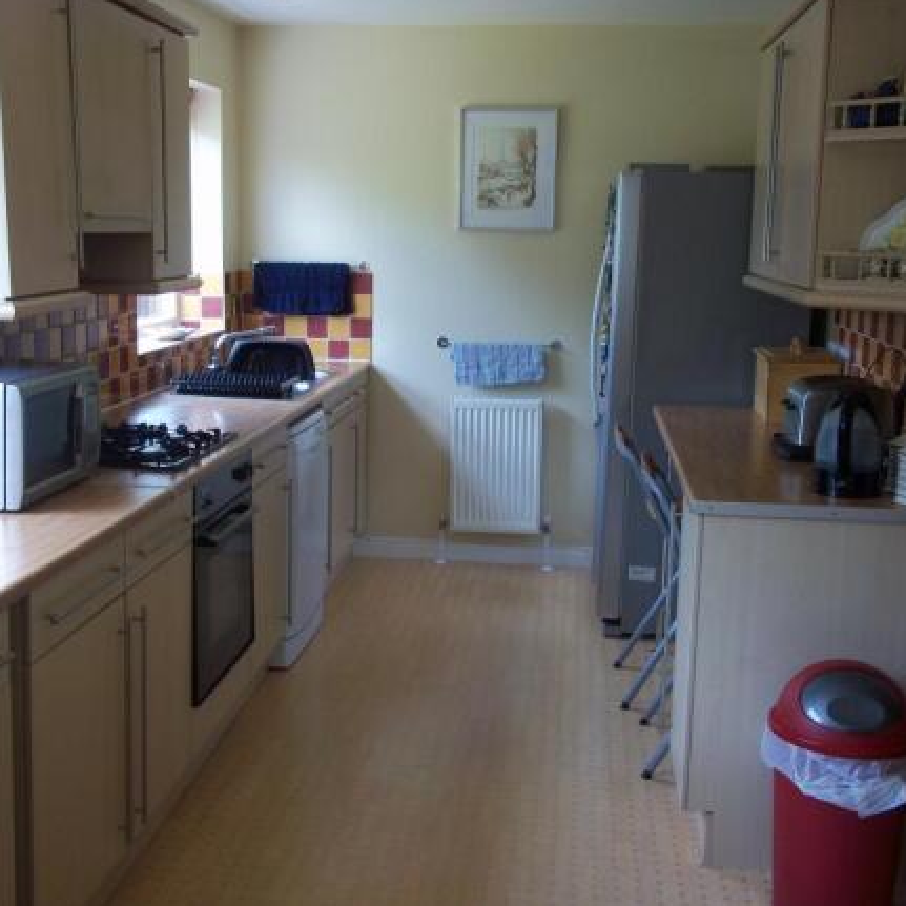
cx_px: 361
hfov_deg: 39.0
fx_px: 1273
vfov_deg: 39.2
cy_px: 451
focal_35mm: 43
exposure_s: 1/30
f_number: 3.1
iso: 115
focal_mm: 6.5
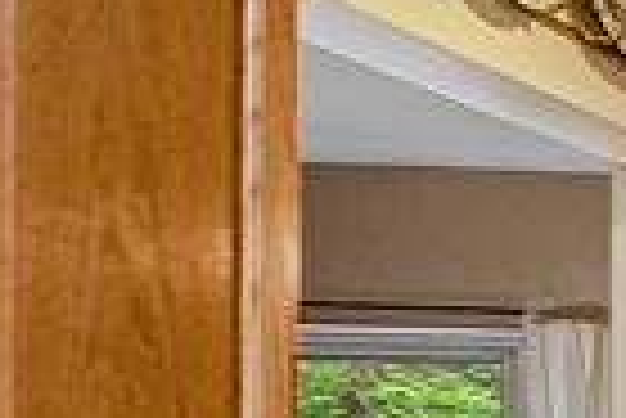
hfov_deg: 9.6
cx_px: 2193
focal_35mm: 103
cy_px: 712
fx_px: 1793
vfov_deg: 12.4
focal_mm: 14
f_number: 4
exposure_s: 1/60
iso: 400
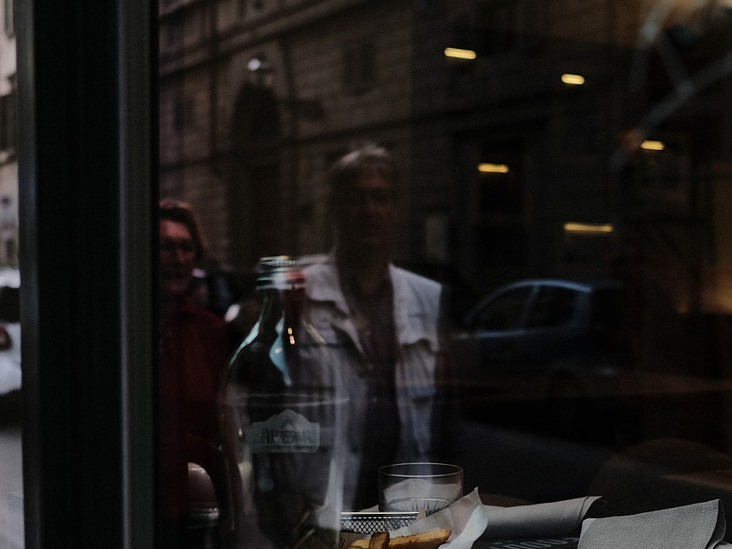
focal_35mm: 63
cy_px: 403
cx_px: 501
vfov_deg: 23.1
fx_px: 1333
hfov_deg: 30.4
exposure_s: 1/500
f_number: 2.8
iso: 400
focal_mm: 23
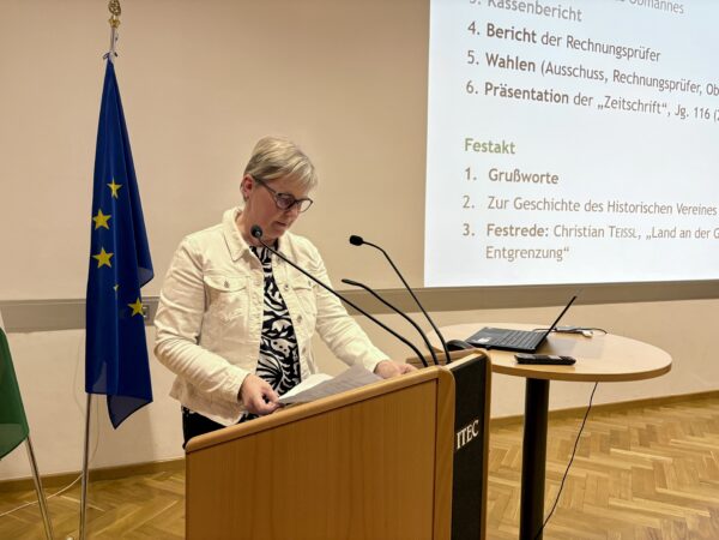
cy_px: 270
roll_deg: -0.9
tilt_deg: -5.3
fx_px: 540
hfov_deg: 67.3
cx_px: 360
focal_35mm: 26
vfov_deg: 53.1
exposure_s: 1/60
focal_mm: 5.96
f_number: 1.6
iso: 160
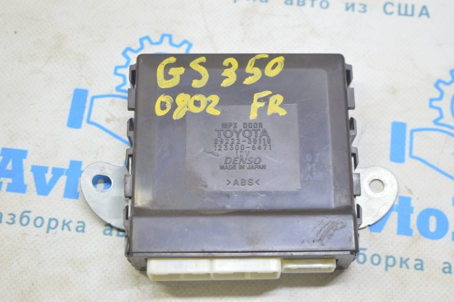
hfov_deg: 29.9
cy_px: 151
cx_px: 227
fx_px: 851
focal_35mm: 68
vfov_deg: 20.1
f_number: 5.6
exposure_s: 1/15
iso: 400
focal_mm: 45
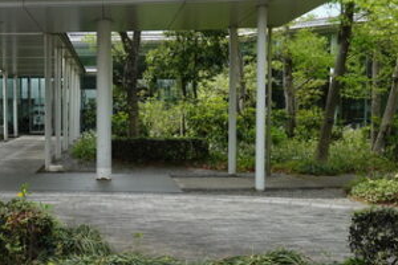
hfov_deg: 39.9
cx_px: 96
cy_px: 138
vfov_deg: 28.1
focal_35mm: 48
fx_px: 531
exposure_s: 1/250
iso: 125
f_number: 4
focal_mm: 9
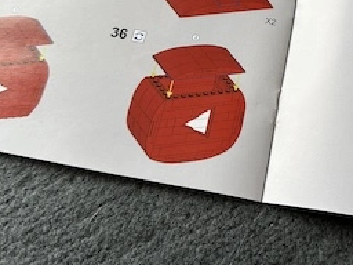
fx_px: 489
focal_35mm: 48
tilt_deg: -68.9
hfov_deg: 38.6
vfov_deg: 29.5
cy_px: 51
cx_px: 268
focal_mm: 6.86
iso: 125
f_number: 1.78
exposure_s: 1/100
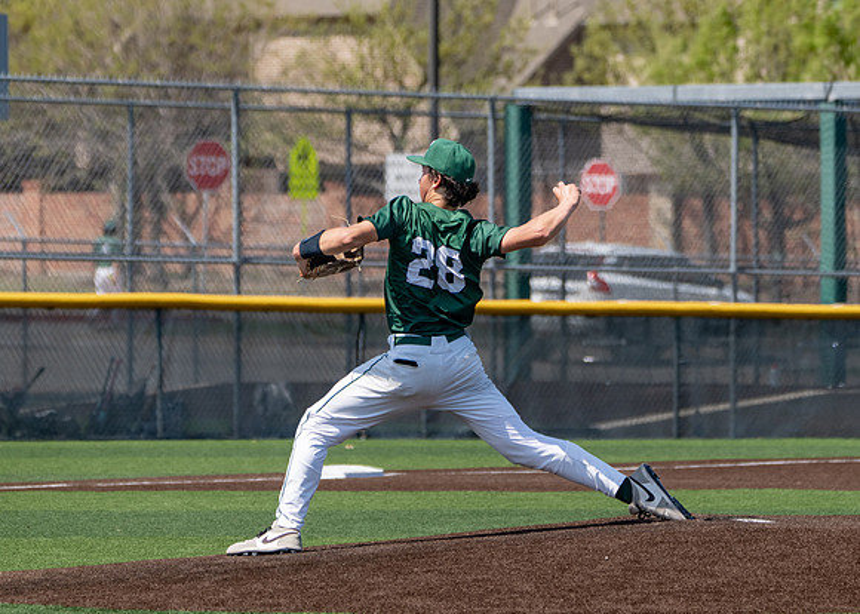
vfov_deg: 3.8
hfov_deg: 5.3
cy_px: 308
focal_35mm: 382
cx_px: 369
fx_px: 9327
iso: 640
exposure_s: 1/2000
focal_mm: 280
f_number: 8
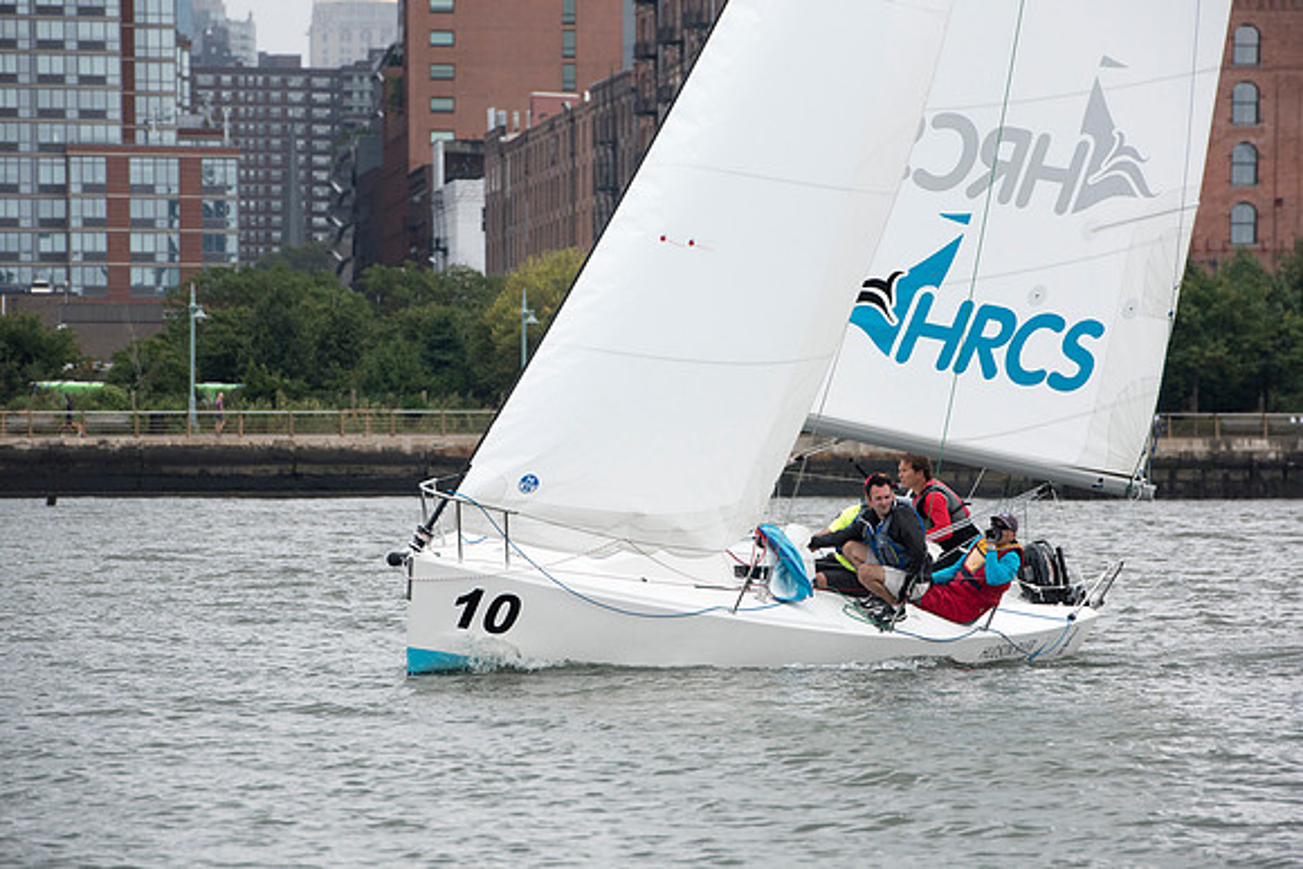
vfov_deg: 6.5
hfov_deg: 9.7
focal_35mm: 211
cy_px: 434
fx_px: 7646
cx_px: 652
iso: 400
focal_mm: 200
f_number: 8
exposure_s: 1/800
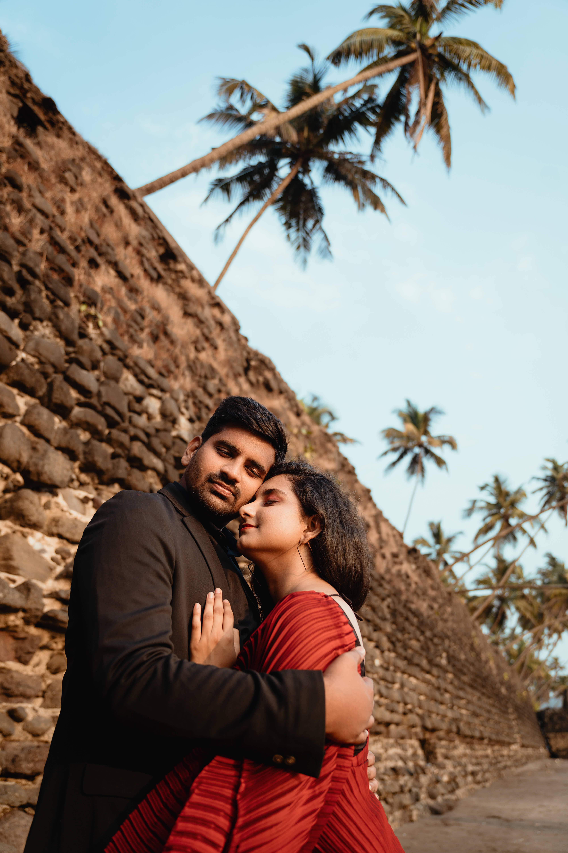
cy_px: 426
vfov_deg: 73.7
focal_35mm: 24
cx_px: 284
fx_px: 568
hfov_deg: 53.1
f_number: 2.8
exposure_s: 1/250
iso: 100
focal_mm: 24
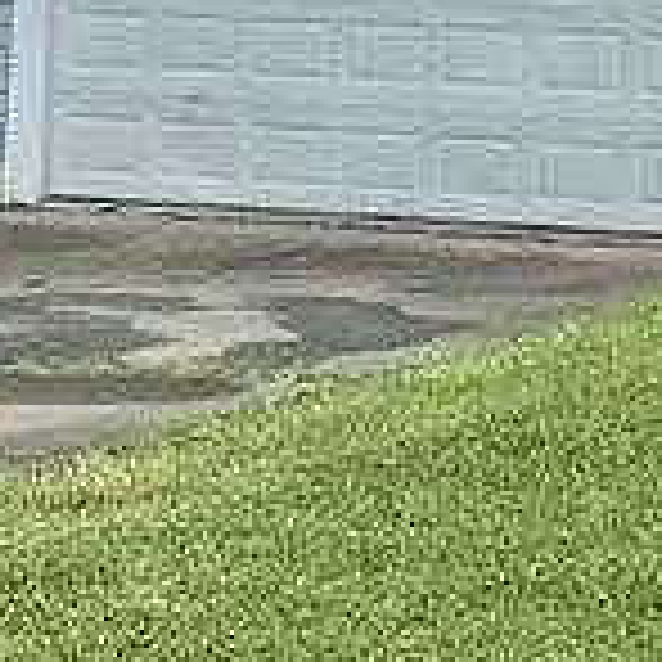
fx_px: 3657
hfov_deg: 9.1
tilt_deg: +2.8
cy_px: -329
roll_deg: -1.3
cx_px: 1698
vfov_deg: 10.0
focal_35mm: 169
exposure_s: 1/3623
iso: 50
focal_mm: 5.1
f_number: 1.6
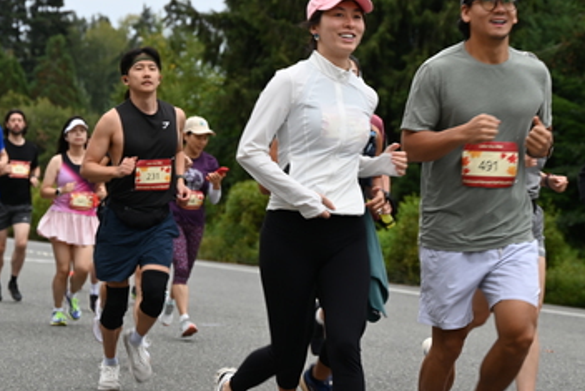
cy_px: 166
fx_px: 2308
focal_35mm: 142
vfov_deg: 9.7
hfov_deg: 14.4
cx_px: 218
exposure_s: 1/160
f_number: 6.3
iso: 400
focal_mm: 91
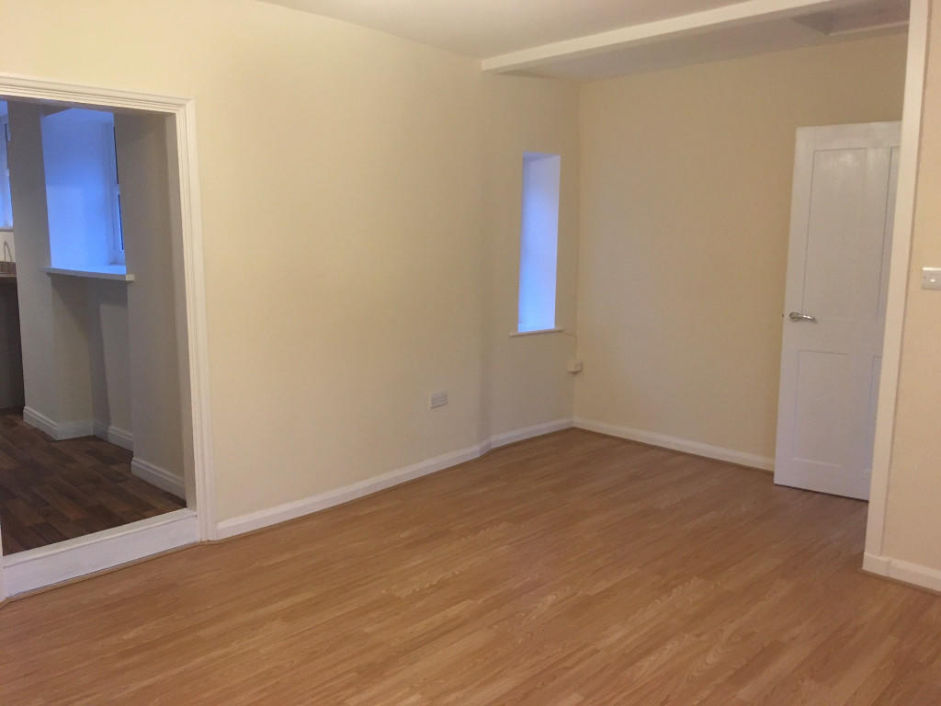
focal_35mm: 29
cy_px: 353
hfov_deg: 61.7
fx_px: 788
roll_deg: -0.5
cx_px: 470
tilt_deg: -10.0
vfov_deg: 48.2
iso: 200
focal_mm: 4.15
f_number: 2.2
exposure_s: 1/33
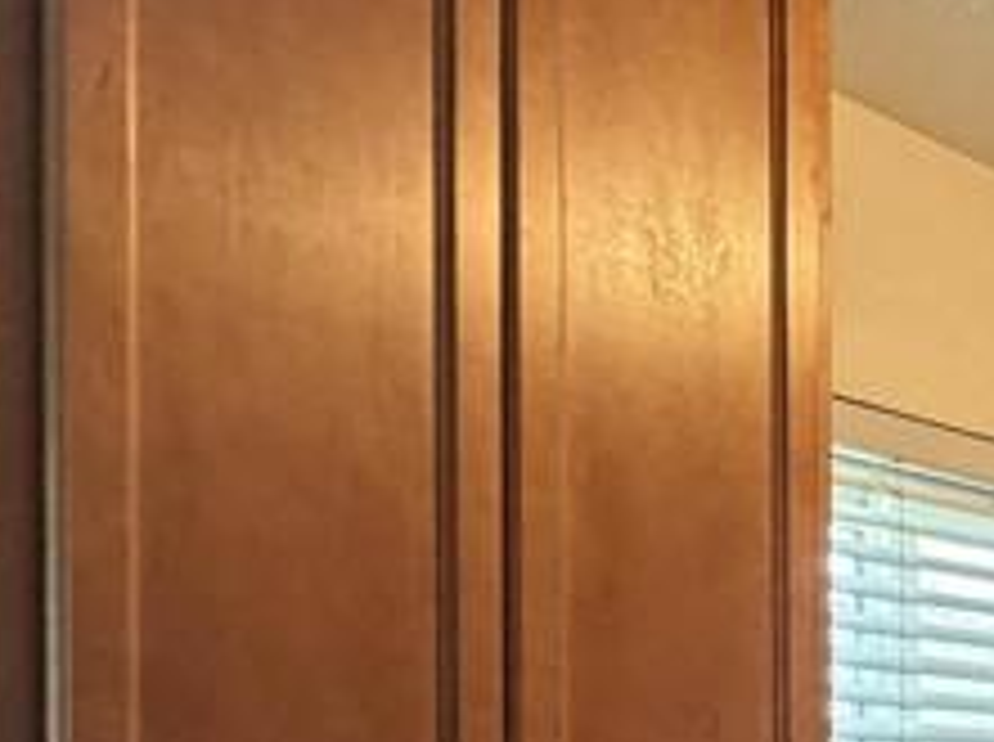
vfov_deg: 21.2
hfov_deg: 22.1
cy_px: 845
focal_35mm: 65
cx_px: 1655
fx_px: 1863
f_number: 2.2
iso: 500
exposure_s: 1/60
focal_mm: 2.22
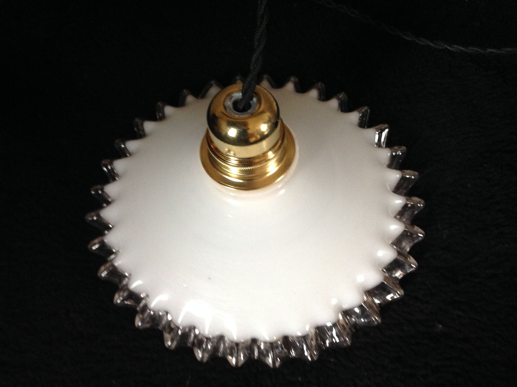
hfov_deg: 52.7
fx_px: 522
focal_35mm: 35
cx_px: 258
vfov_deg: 40.6
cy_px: 194
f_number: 2.4
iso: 250
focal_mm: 4.28
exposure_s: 1/15
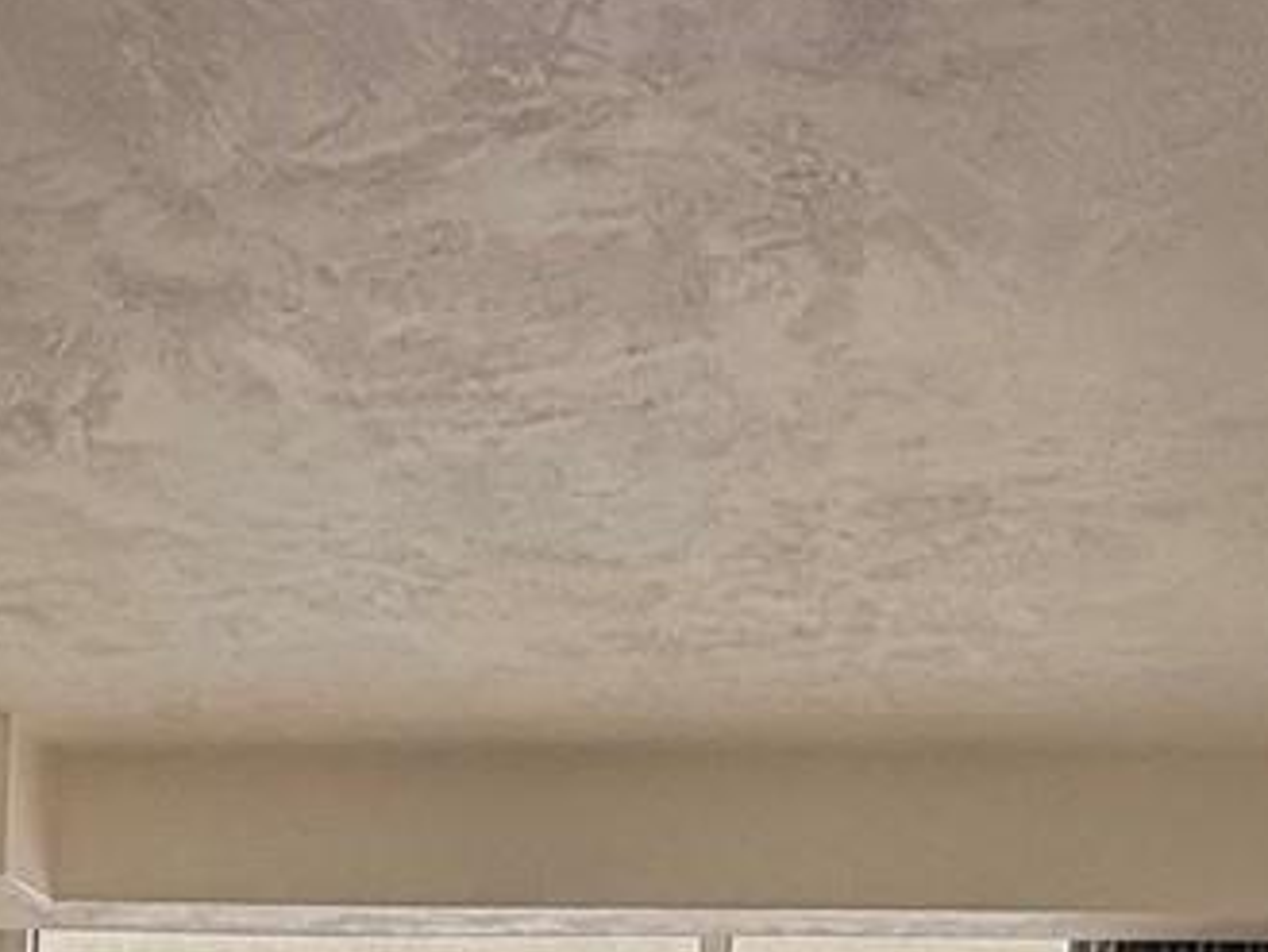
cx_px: 277
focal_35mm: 68
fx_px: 2492
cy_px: 1546
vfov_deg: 18.4
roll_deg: -3.2
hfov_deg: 28.0
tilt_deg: -4.8
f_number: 2.2
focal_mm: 2.22
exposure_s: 1/99
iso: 50
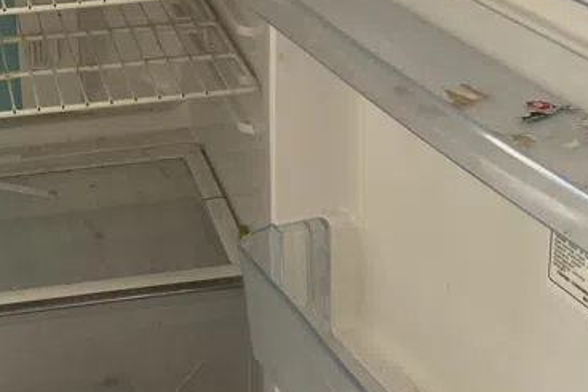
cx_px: 112
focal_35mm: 47
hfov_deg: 40.1
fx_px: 767
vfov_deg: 27.8
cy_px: 53
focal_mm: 4.25
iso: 32
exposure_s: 1/122
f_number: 1.8
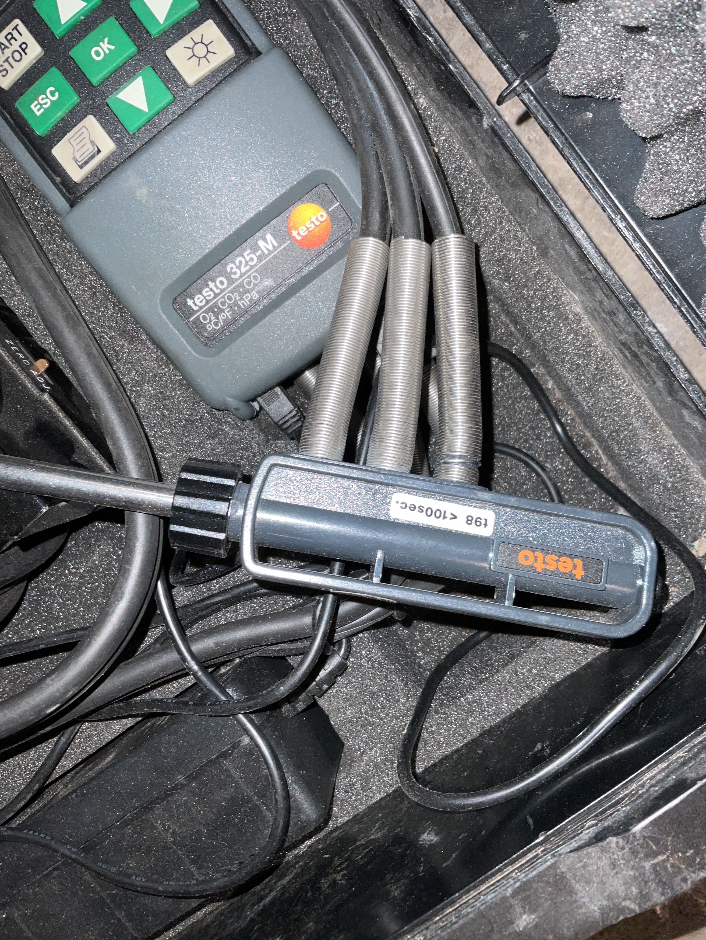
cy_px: 470
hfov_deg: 48.2
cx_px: 353
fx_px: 788
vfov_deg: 61.7
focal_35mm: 29
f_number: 1.8
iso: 16
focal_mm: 3
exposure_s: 1/44
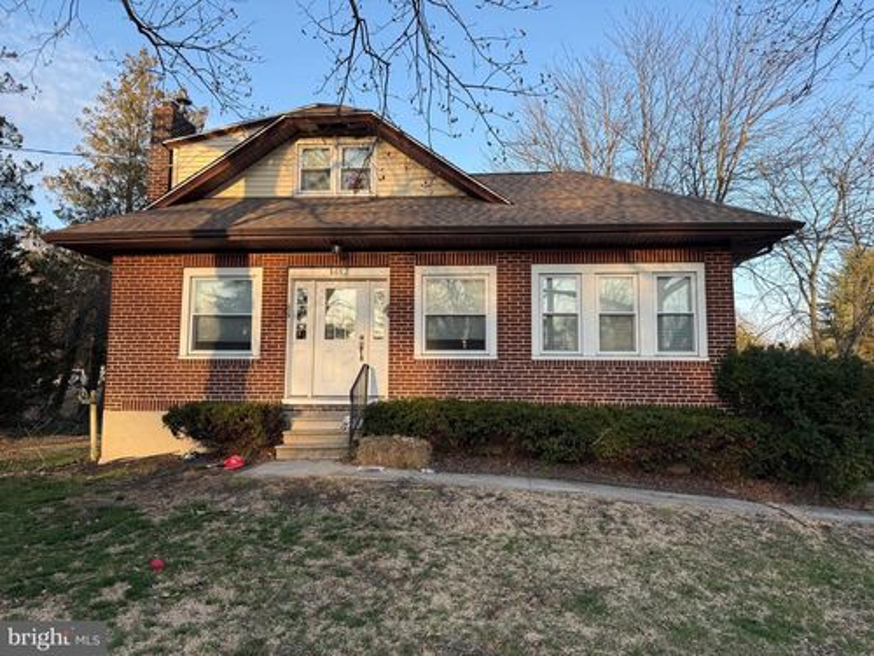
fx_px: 606
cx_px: 437
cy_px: 328
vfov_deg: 56.8
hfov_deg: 71.6
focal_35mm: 24
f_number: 1.78
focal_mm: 6.76
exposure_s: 1/868
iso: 80
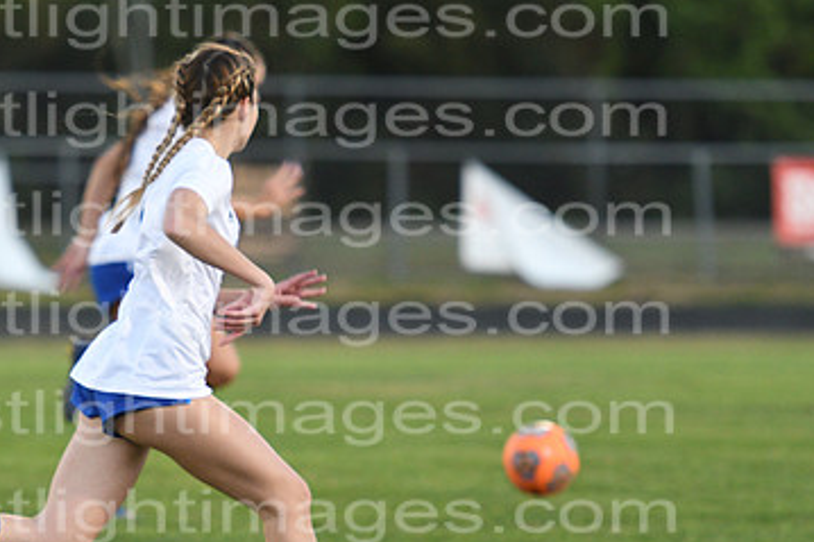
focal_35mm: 400
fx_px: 9036
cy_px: 269
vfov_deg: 3.4
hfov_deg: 5.2
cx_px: 161
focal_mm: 165
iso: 1400
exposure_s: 1/800
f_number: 2.8
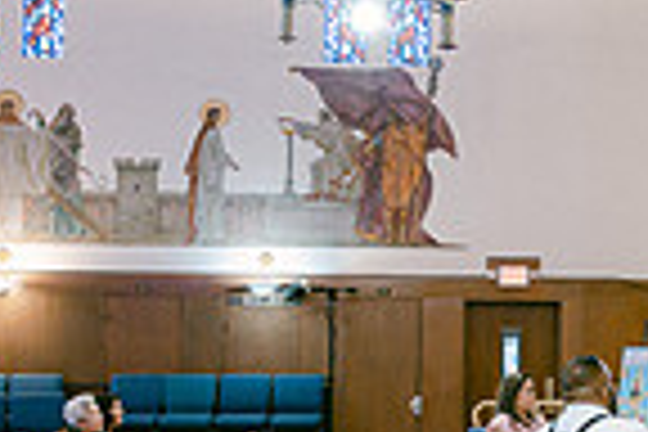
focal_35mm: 97
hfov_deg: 20.5
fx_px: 1746
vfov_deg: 14.1
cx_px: 612
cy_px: 324
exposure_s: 1/200
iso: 1600
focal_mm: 24
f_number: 2.8
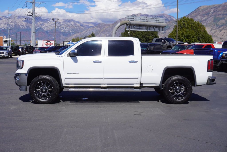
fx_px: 331
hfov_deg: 37.8
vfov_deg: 25.8
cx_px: 114
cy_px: 76
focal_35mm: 52
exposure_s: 1/250
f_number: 11
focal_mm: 35
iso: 100
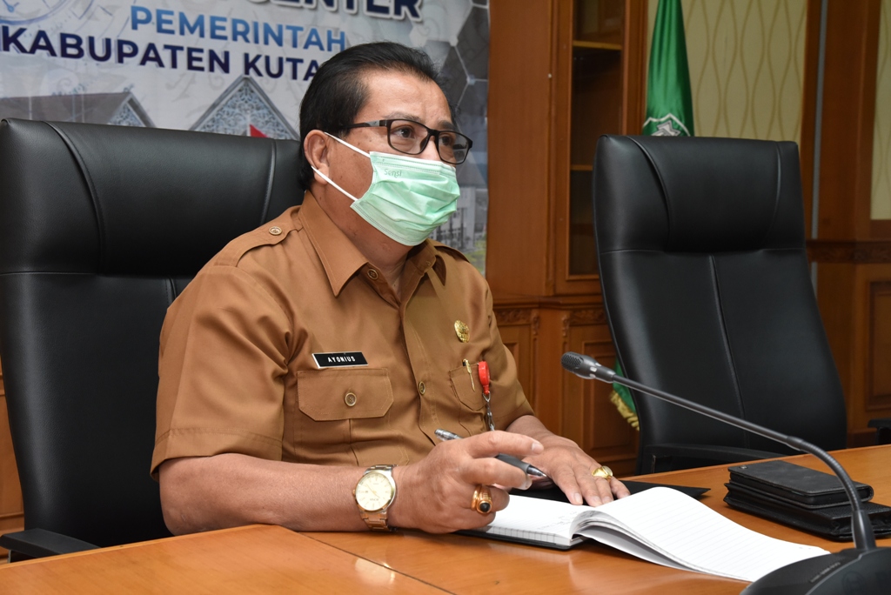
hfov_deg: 38.2
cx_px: 446
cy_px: 298
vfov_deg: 26.0
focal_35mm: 52
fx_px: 1288
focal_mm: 52
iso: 3200
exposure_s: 1/60
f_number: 10
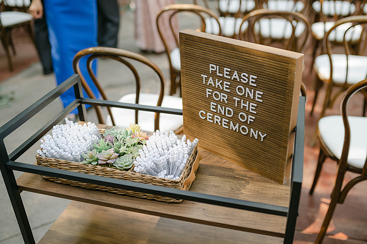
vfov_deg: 35.4
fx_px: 383
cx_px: 197
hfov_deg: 51.2
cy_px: 118
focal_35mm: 38
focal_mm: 35
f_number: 2
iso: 100
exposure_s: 1/640
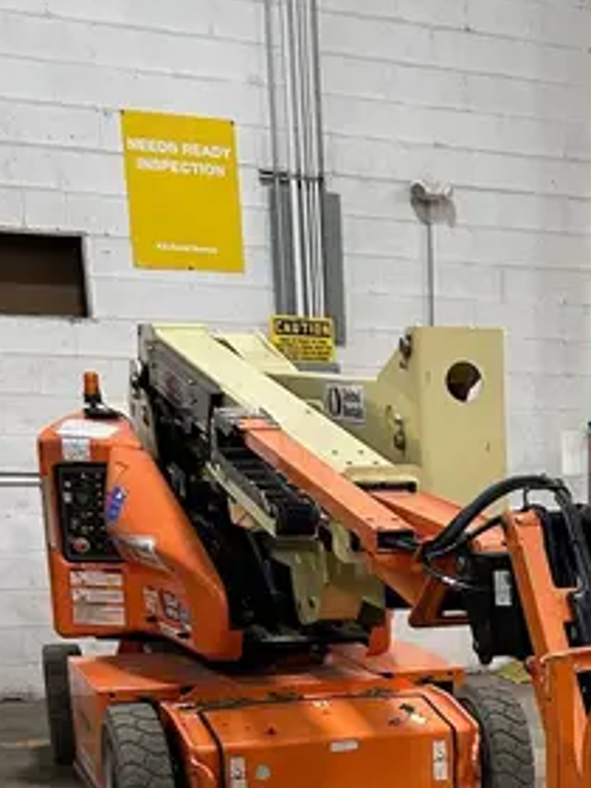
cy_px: 863
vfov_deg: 26.4
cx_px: 723
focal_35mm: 68
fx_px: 1548
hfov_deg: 20.2
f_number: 1.5
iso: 250
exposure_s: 1/60
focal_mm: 5.7
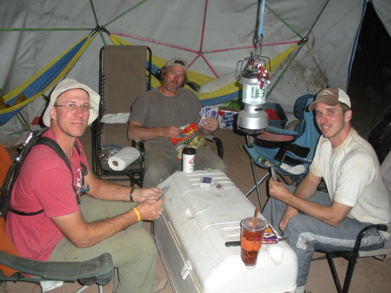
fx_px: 407
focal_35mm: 36
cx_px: 196
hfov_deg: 51.4
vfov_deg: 39.7
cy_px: 146
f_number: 3.5
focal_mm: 6.3
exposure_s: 1/60
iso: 409
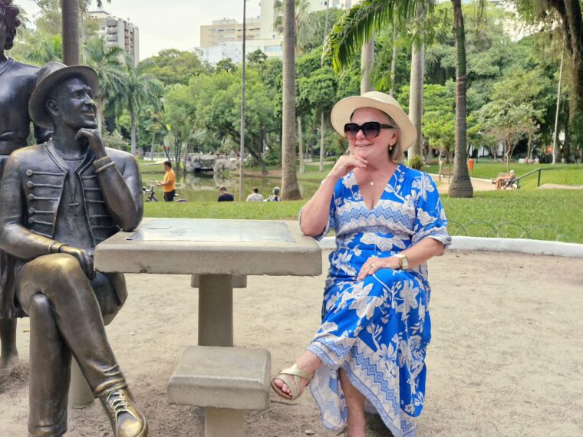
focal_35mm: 31
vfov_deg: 45.4
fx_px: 522
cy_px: 231
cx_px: 239
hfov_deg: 58.0
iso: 400
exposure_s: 1/120
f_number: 1.8
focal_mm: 5.54
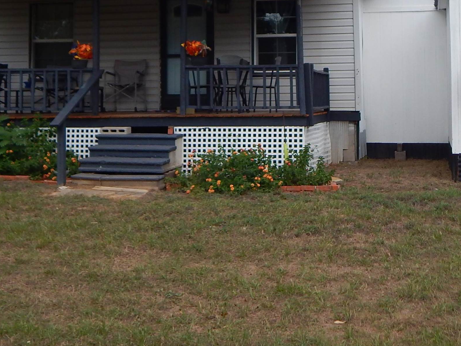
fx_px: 799
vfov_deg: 23.8
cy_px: 36
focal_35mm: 60
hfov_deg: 32.0
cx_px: 300
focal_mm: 5.6
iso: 125
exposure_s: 1/500
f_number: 3.2
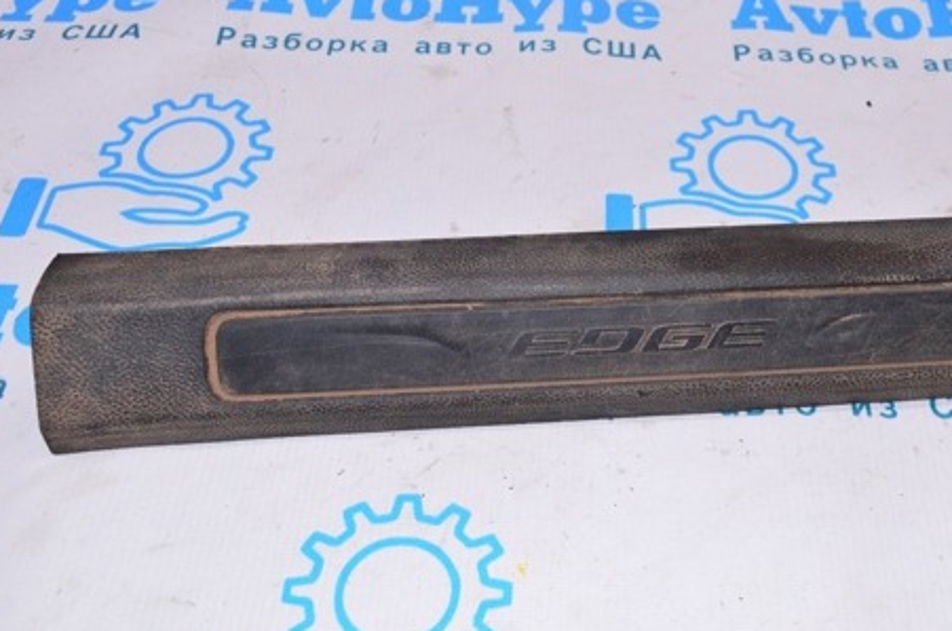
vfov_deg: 29.9
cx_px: 616
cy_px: 328
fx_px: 1180
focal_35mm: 45
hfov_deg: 43.5
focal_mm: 21
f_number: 8
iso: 1600
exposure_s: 1/200
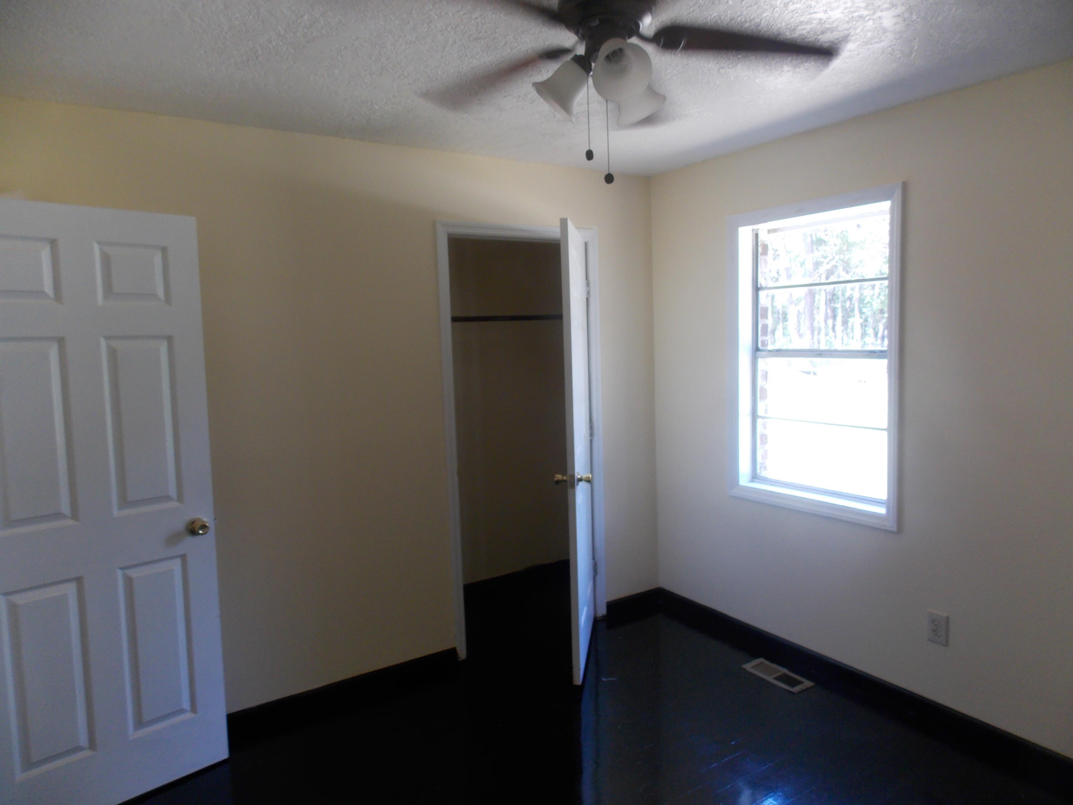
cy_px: 402
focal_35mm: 23
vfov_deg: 58.9
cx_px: 536
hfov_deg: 73.9
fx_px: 713
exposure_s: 1/30
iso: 125
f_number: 3.1
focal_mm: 4
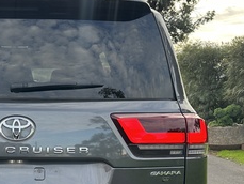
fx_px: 473
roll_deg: +3.5
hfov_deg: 27.5
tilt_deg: -4.0
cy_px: 156
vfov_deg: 21.6
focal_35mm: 67
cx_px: 6
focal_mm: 6.86
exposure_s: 1/421
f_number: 1.78
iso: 80
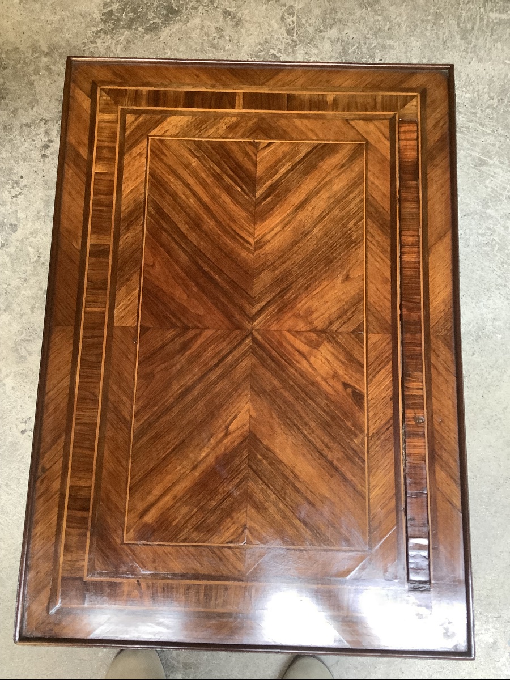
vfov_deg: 58.4
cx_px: 255
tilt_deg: -78.0
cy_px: 340
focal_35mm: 31
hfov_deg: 45.4
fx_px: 609
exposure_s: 1/50
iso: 400
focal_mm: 3.3
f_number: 2.4
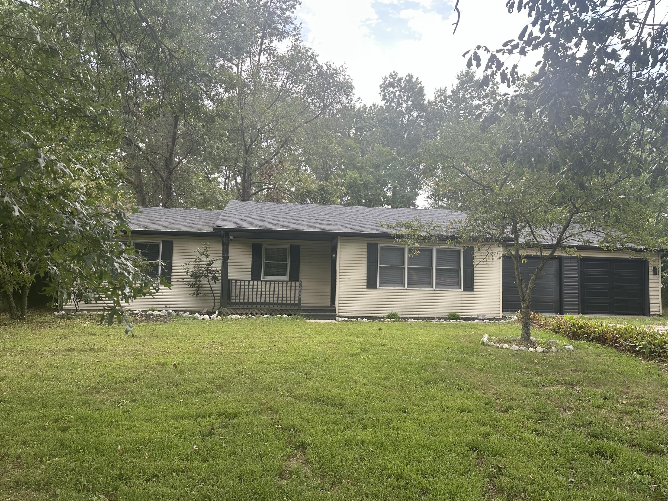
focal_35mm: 25
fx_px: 482
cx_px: 335
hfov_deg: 69.4
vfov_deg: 54.9
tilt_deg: +2.1
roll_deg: -1.3
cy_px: 251
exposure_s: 1/541
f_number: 1.78
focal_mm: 6.86
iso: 80
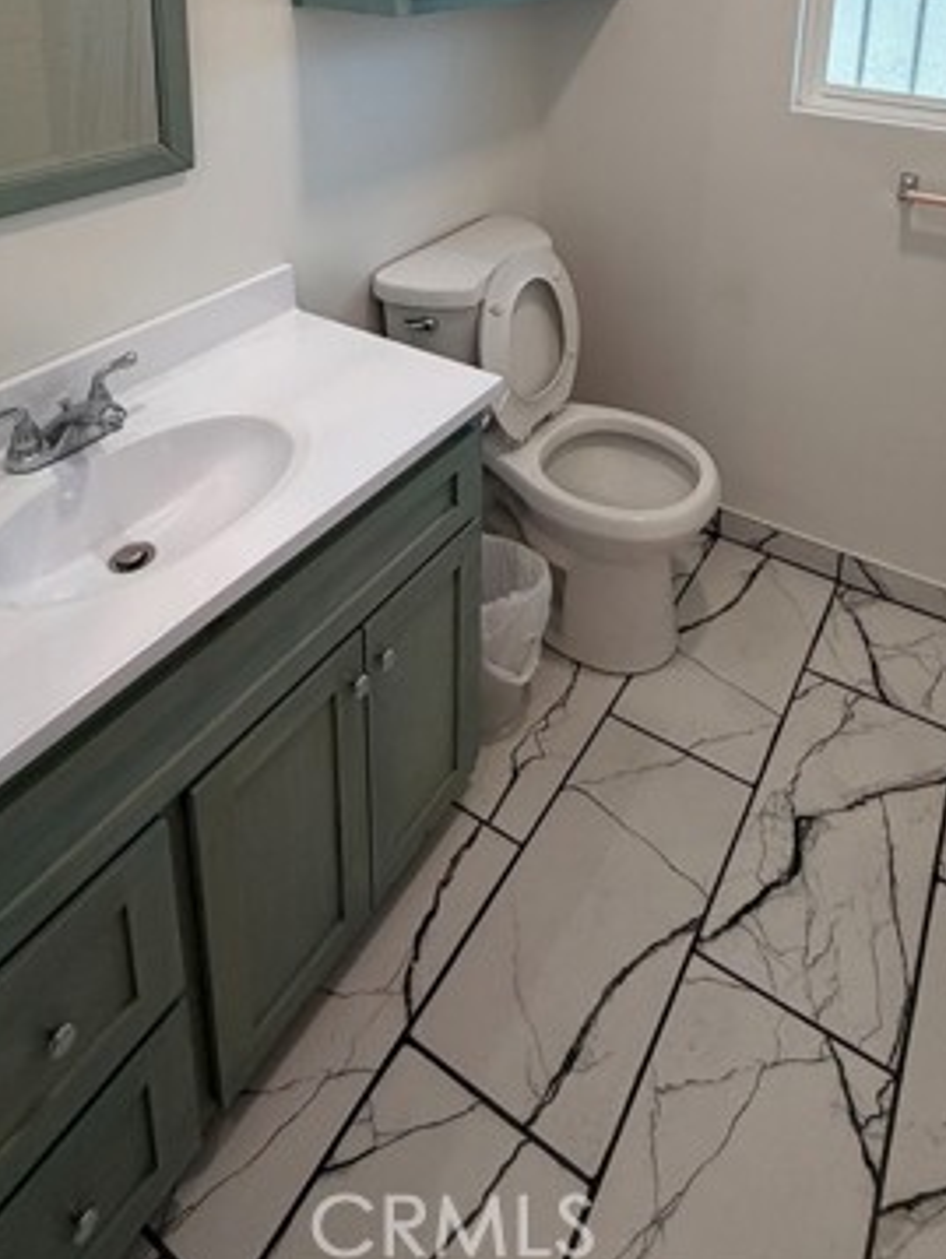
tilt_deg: -15.1
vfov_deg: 60.0
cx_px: 577
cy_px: 151
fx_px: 910
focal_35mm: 25
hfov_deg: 54.5
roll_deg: -1.8
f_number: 2.2
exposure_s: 1/120
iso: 160
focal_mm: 2.22
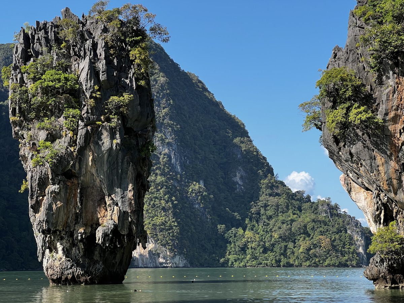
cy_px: 152
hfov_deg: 25.3
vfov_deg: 19.1
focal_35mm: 77
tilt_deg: +7.5
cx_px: 202
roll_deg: +0.4
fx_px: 899
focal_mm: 9
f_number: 2.8
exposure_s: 1/467
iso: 32
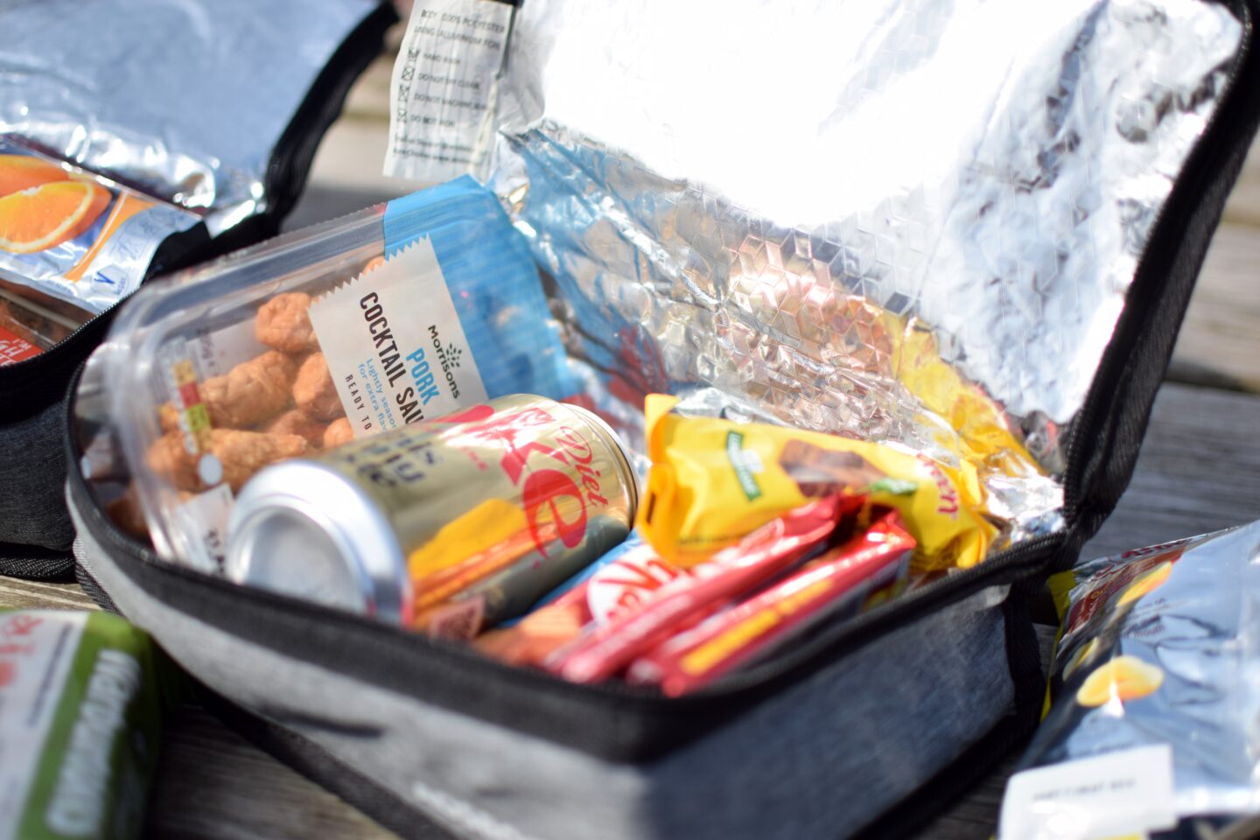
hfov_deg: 37.9
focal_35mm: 52
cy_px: 420
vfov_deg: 25.8
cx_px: 630
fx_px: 1837
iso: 100
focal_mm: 35
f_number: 1.8
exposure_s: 1/4000
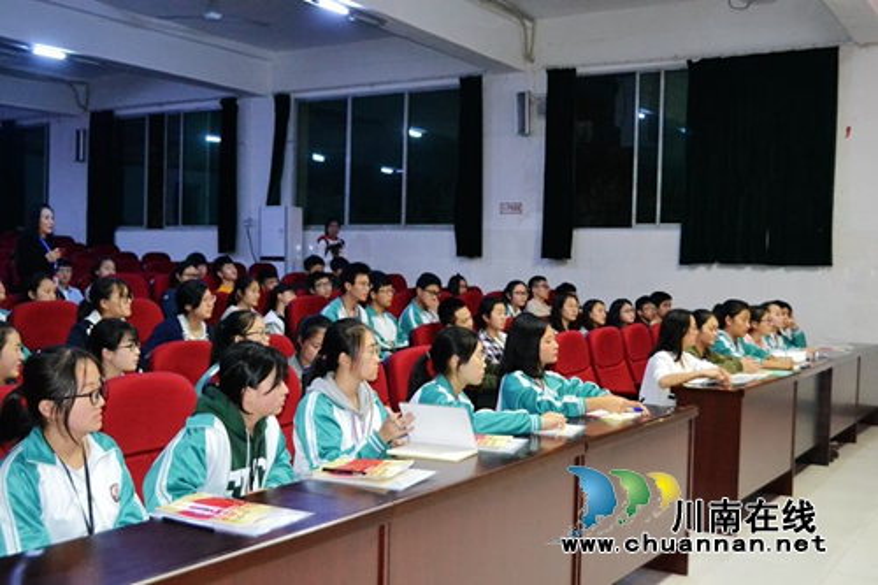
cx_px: 439
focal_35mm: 39
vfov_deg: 34.2
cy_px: 292
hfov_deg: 49.6
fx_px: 951
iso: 3200
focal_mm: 26
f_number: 4.2
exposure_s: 1/60
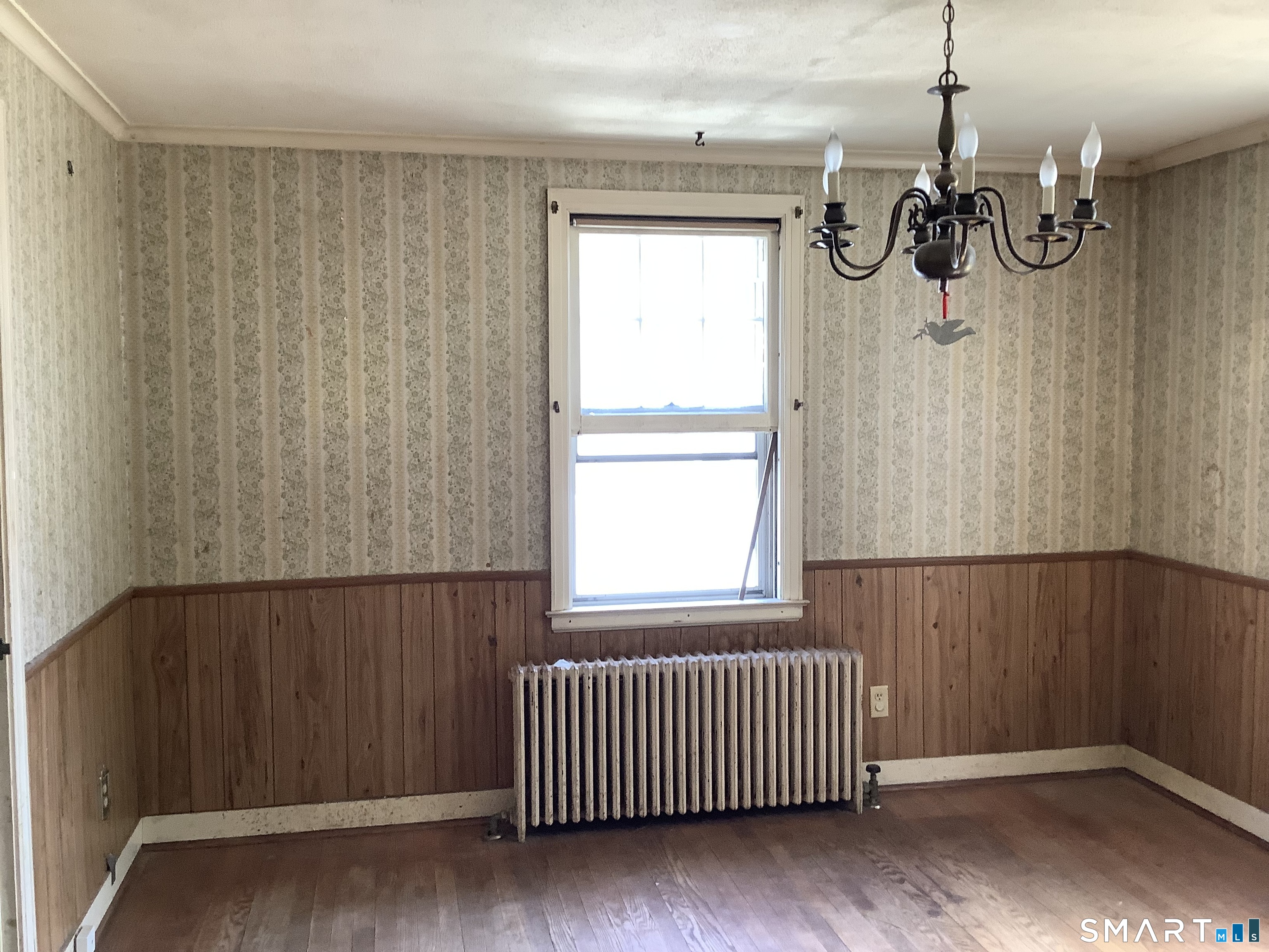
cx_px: 634
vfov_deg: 45.4
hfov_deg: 58.4
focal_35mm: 31
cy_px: 476
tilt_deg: -4.4
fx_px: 1136
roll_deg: +1.0
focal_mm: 3.3
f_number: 2.4
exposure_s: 1/60
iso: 125
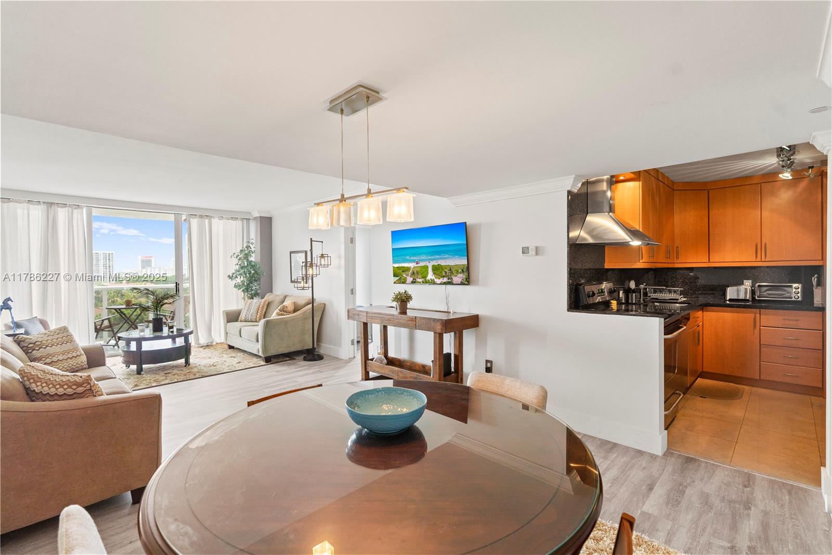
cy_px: 278
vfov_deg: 70.4
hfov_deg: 93.3
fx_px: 393
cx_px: 416
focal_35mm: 17
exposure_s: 1/20
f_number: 5
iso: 320
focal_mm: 17
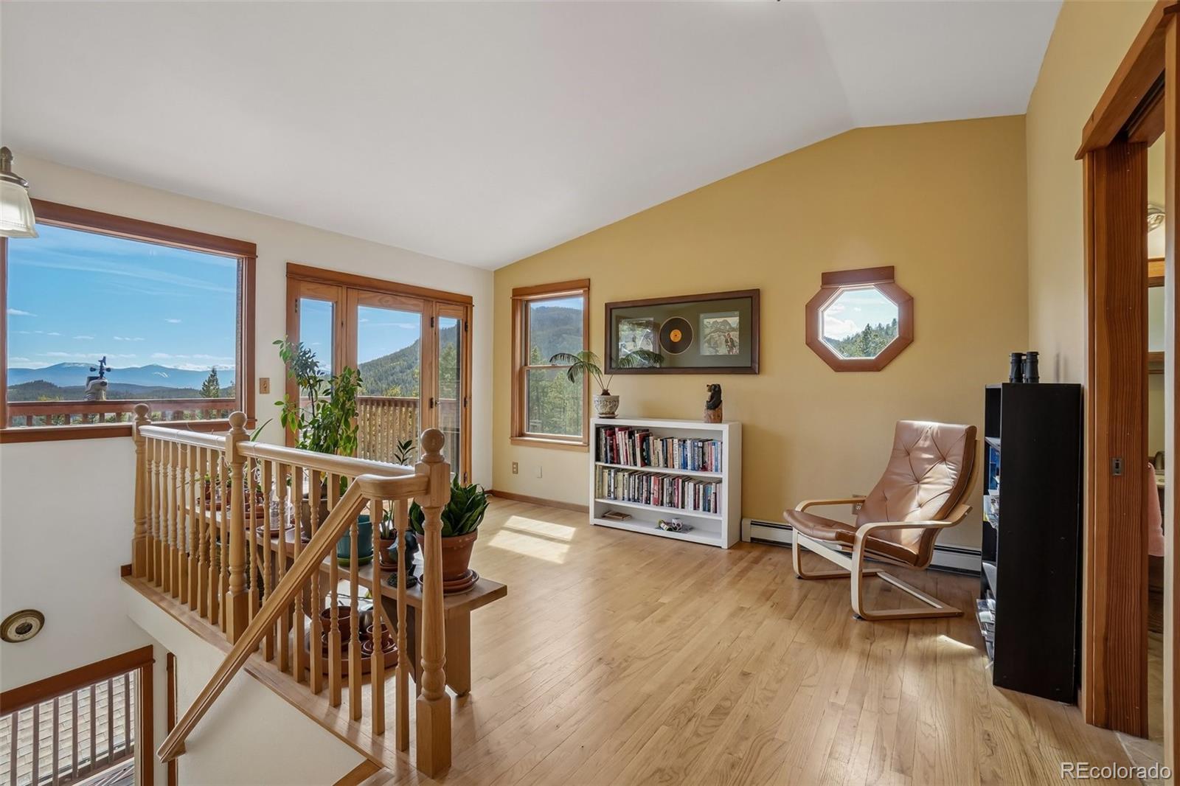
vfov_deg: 77.3
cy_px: 393
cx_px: 590
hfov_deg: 100.4
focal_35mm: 15
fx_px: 492
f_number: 8
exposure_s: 1/80
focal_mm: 10
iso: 400
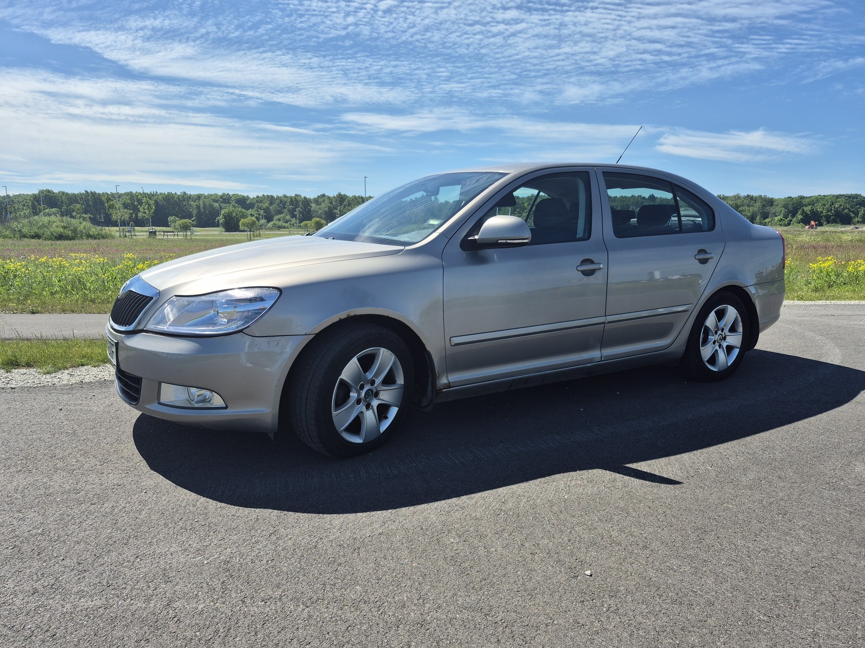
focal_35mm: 23
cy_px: 324
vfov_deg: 58.9
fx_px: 575
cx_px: 432
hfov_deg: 73.9
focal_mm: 5.4
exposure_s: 1/1892
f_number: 1.8
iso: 25
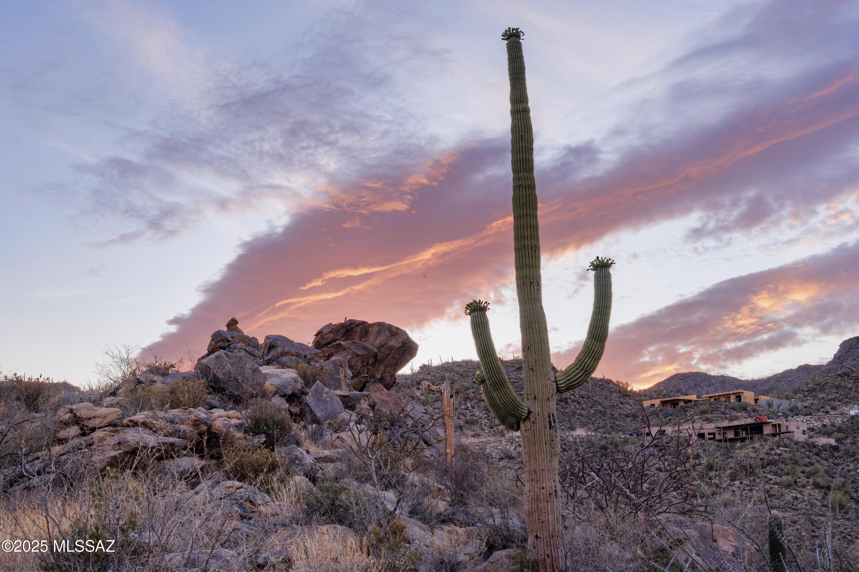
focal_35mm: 44
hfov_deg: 44.5
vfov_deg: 30.5
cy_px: 286
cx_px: 430
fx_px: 1049
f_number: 18
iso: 1600
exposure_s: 1/8
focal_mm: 44
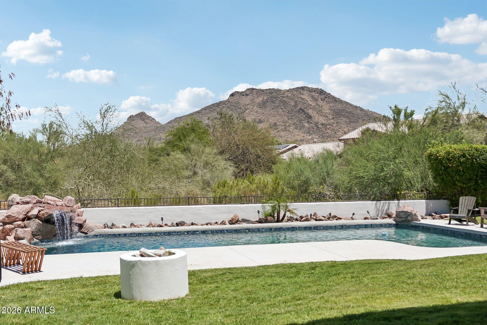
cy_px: 162
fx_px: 528
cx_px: 244
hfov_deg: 49.6
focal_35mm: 39
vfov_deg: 34.2
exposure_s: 1/3000
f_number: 3.5
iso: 100
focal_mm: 26
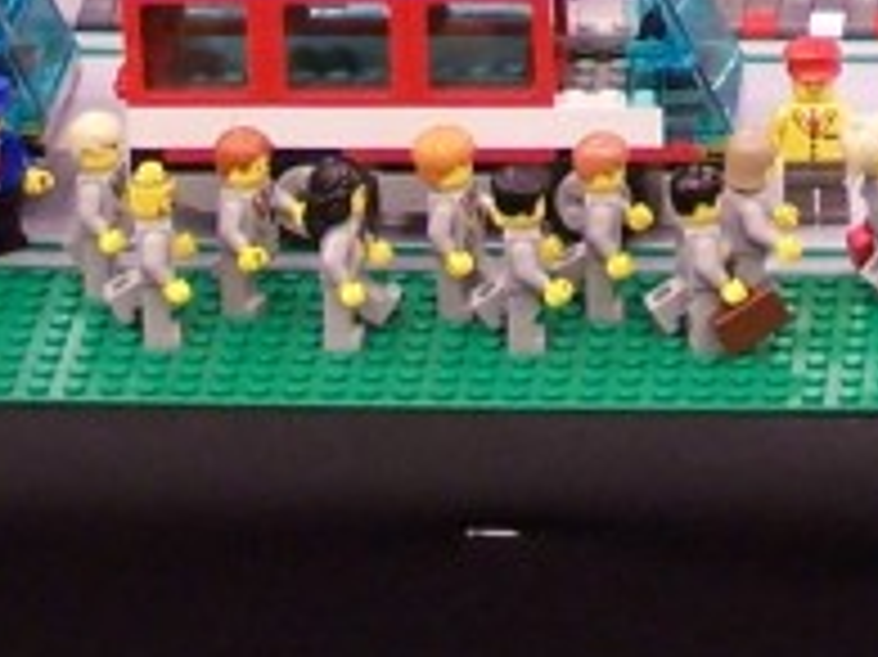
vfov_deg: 4.7
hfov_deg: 6.3
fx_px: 7858
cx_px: 1306
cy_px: -945
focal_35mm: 310
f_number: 3.1
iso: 80
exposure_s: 1/2
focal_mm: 9.8
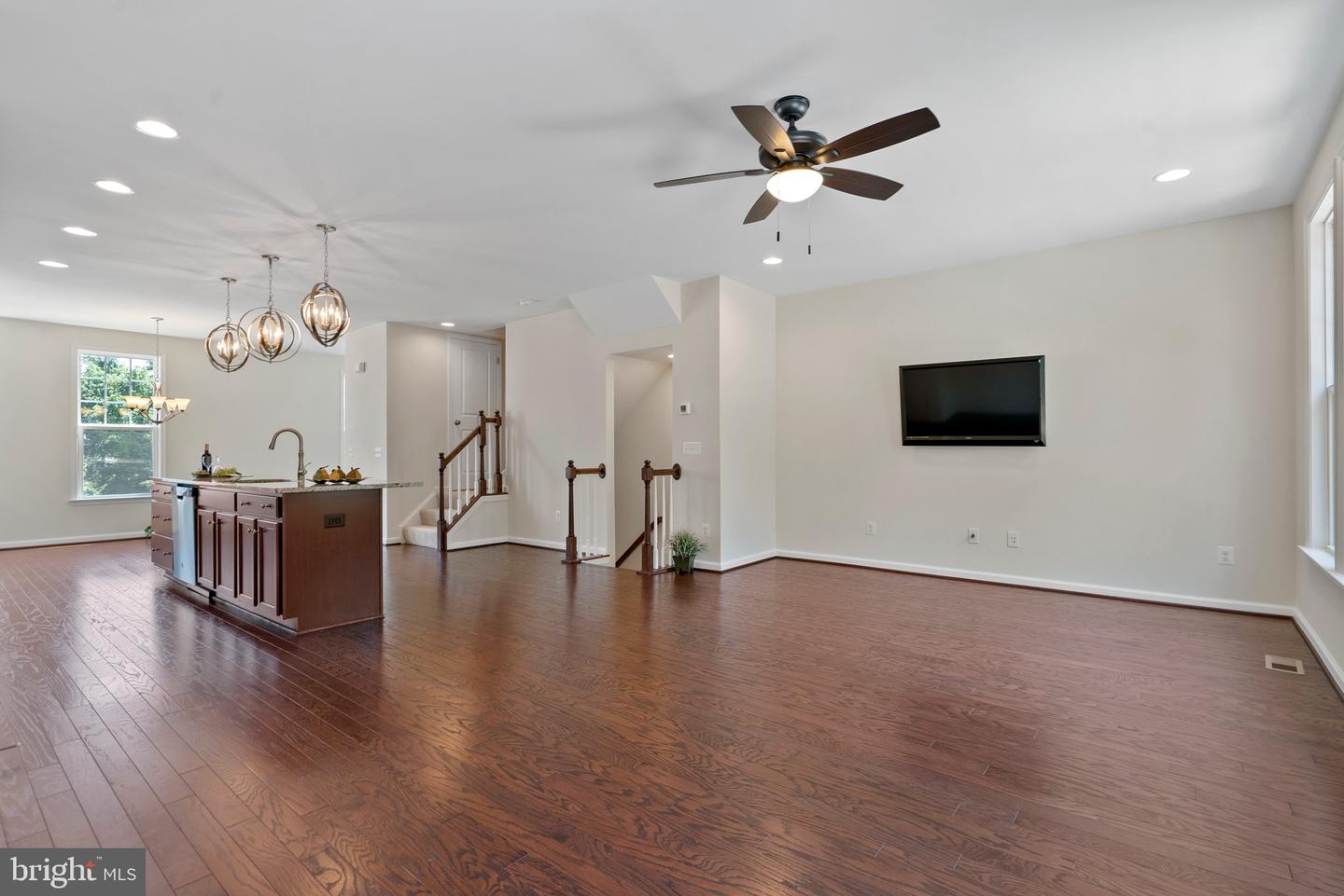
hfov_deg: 96.7
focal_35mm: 16
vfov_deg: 73.8
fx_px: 597
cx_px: 672
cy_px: 448
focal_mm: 16
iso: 250
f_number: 8
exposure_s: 1/3
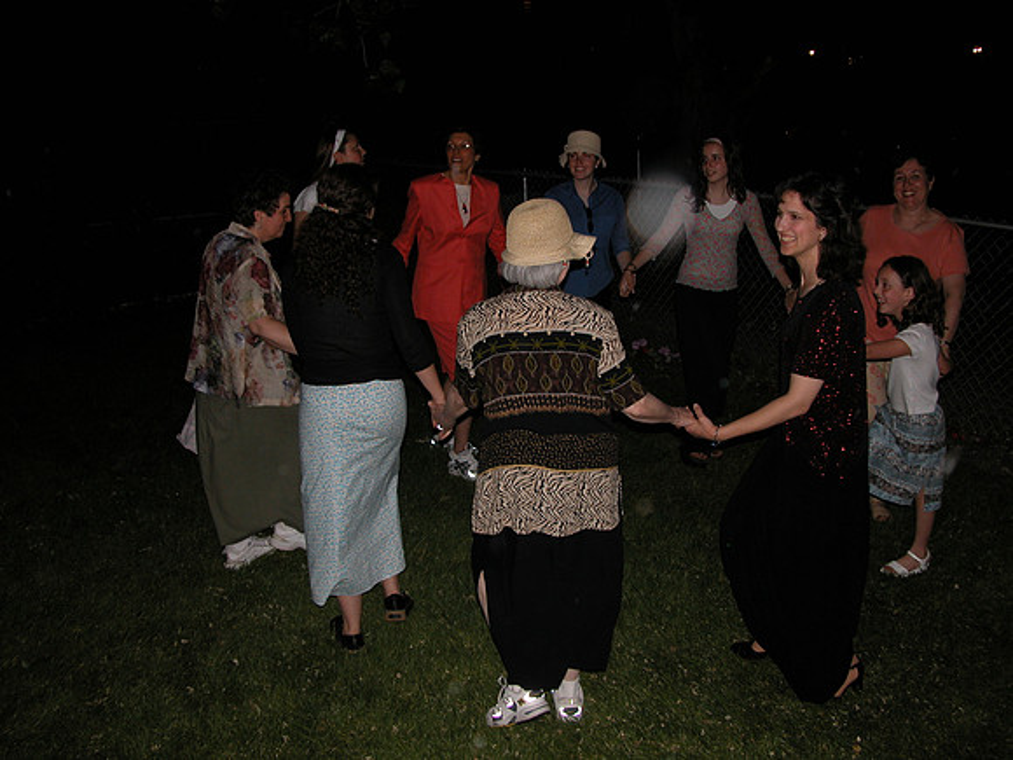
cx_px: 506
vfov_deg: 41.8
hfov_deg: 54.0
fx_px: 995
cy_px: 380
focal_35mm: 34
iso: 100
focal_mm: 8.9
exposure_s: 1/60
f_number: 2.8
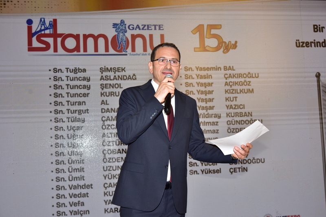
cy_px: 108
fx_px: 407
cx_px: 163
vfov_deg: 29.9
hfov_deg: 43.6
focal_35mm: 45
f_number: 4.5
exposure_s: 1/125
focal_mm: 45
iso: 500
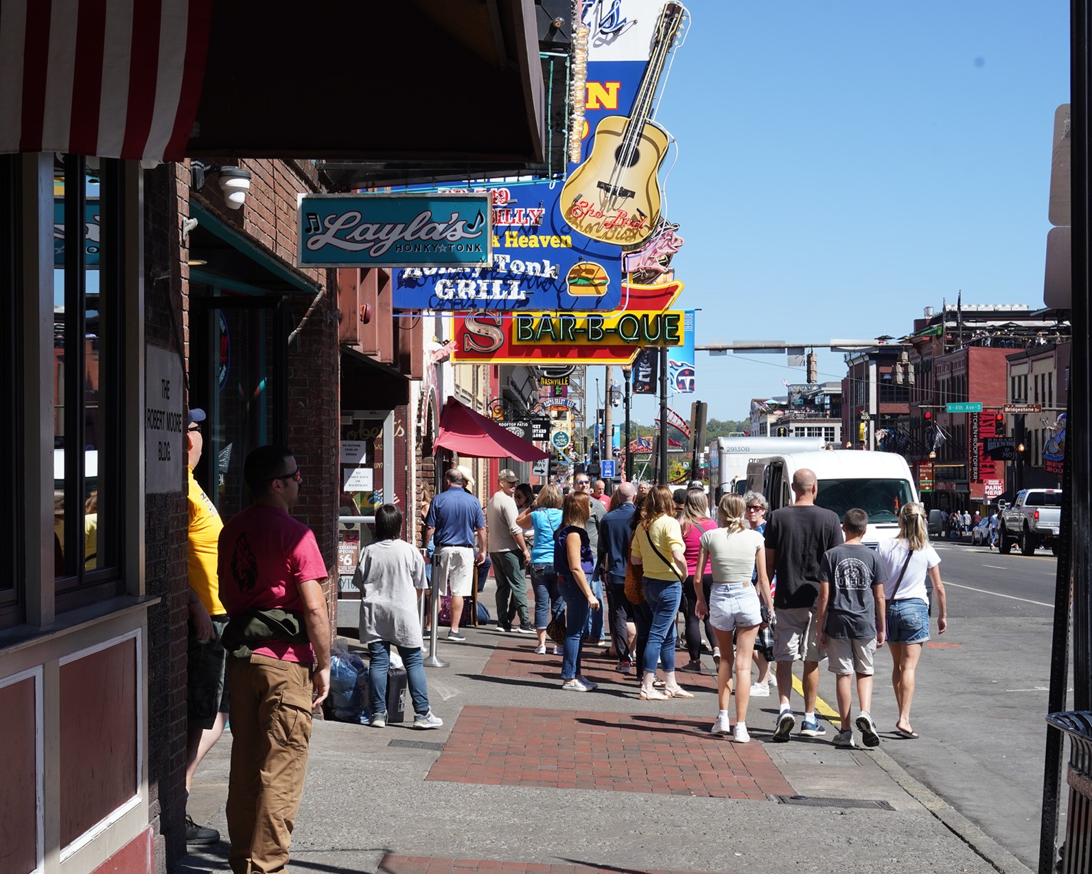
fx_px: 1907
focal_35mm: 59
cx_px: 550
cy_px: 447
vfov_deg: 25.8
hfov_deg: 32.0
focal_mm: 50
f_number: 13
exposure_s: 1/100
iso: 400
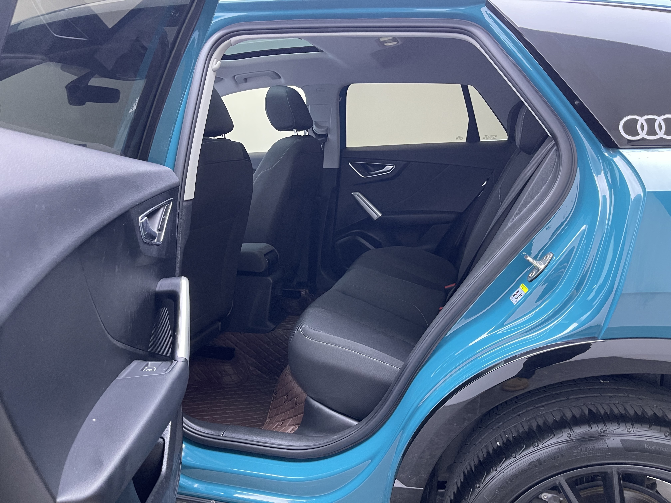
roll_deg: -0.2
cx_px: 336
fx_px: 485
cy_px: 252
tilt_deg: -12.4
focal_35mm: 25
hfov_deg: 69.4
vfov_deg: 54.9
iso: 400
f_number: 1.6
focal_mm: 5.1
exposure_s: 1/50
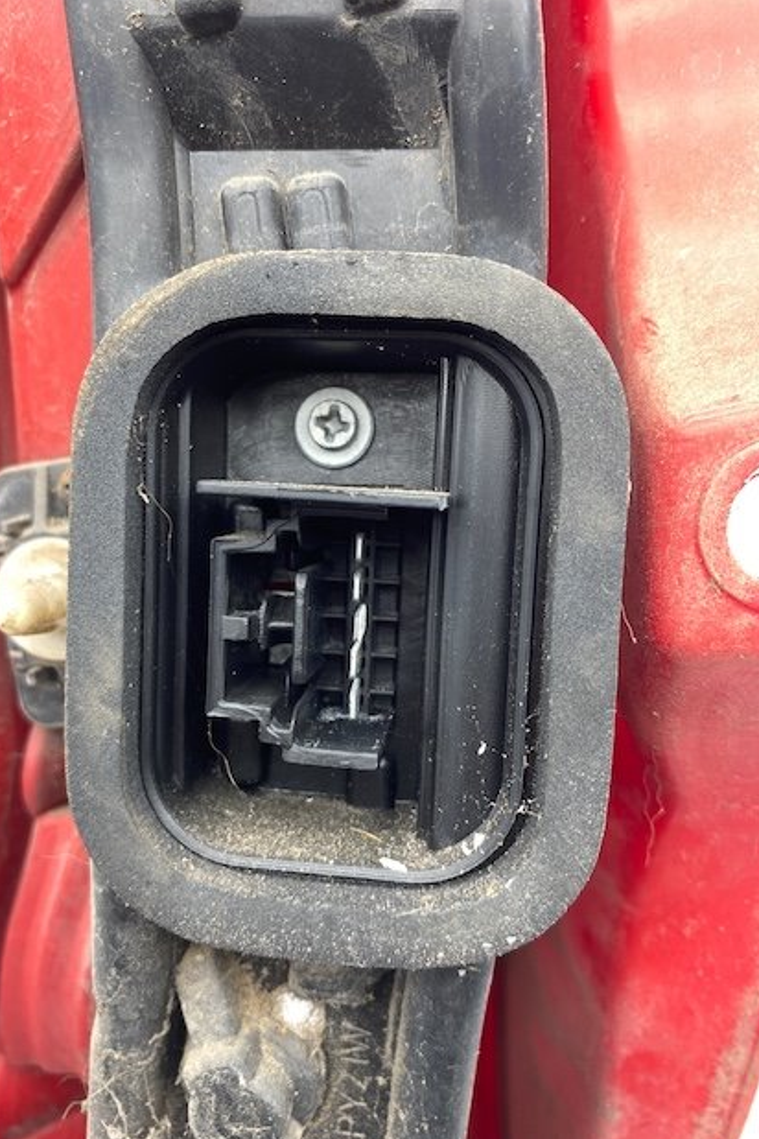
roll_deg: -3.3
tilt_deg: -31.9
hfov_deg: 46.3
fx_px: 885
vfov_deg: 65.5
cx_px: 332
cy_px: 573
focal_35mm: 28
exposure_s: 1/100
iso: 32
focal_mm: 4.25
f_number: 1.8
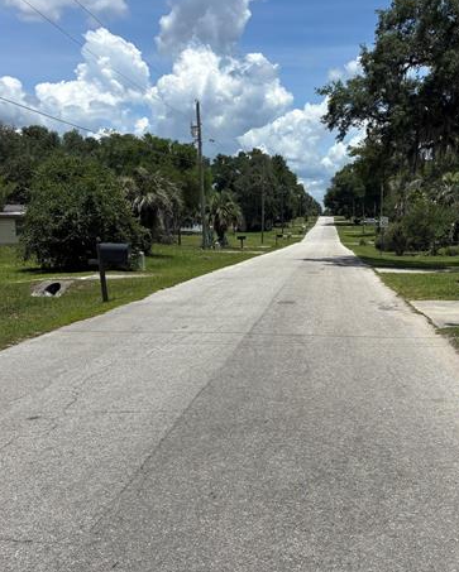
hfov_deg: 34.7
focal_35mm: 43
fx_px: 729
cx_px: 293
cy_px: 357
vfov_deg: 42.6
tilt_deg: -10.3
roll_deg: -1.7
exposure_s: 1/5348
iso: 50
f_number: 1.6
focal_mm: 5.96
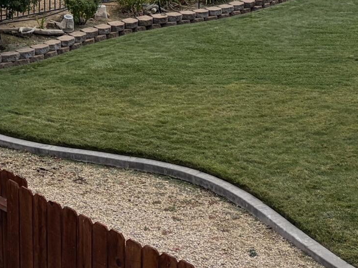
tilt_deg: -4.4
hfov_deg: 18.2
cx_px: 64
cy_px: -173
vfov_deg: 12.9
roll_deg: +0.3
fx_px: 1107
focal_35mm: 107
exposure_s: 1/4329
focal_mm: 5.96
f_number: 1.6
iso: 50
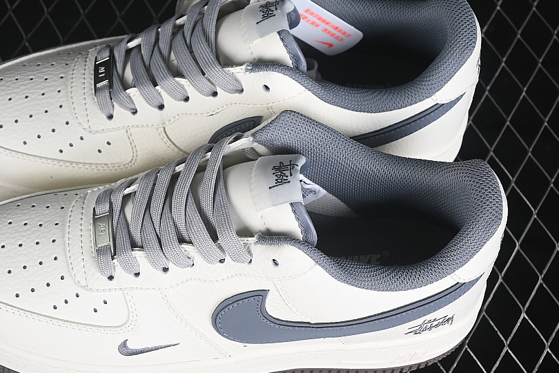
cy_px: 183
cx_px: 226
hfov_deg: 20.4
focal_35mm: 100
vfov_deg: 13.7
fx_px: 1553
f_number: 7.1
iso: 160
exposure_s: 1/80
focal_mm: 50
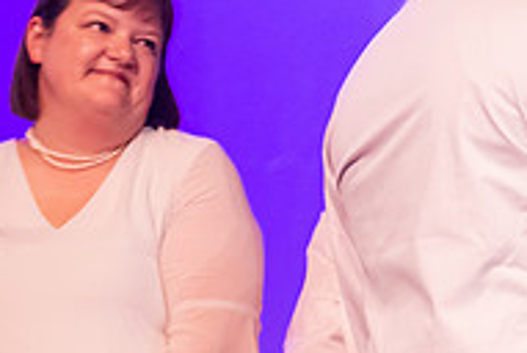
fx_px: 4222
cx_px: 786
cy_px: 194
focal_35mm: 288
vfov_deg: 4.8
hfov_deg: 7.0
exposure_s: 1/200
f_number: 3.2
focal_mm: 95
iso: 4000
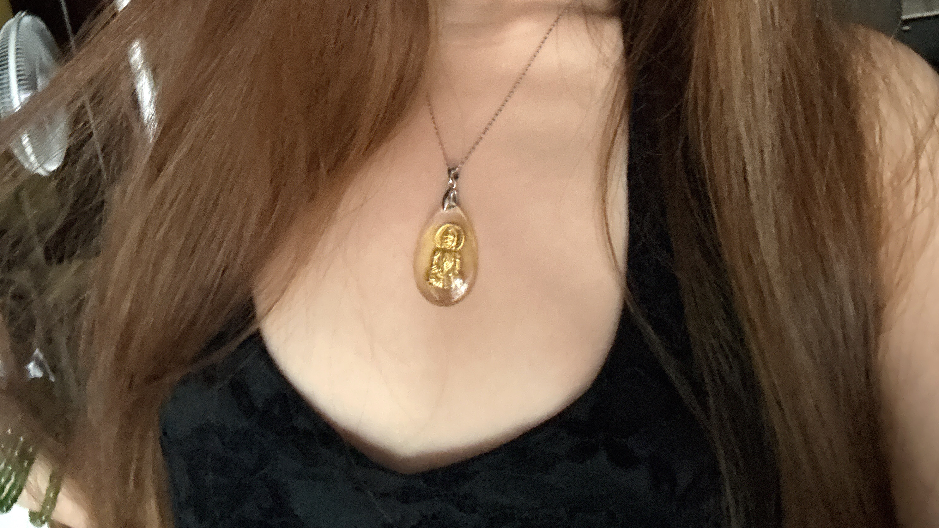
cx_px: 473
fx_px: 847
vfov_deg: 30.9
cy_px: -54
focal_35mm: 34
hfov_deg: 58.0
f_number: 1.9
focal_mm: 2.69
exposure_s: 1/26
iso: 640
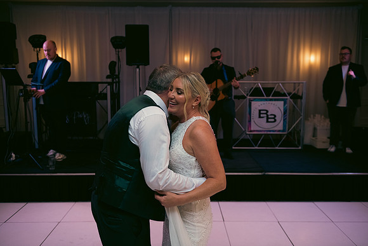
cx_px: 184
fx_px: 358
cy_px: 123
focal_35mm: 35
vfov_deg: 37.9
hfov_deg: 54.4
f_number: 3.5
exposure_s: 1/160
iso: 800
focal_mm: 35
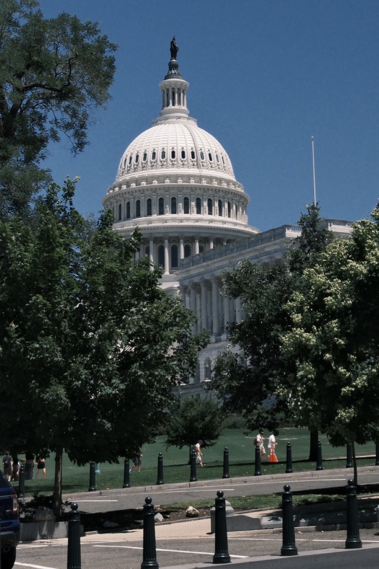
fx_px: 553
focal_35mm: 35
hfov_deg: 37.9
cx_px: 190
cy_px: 284
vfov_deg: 54.4
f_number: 6.4
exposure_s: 1/3500
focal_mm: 23
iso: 800
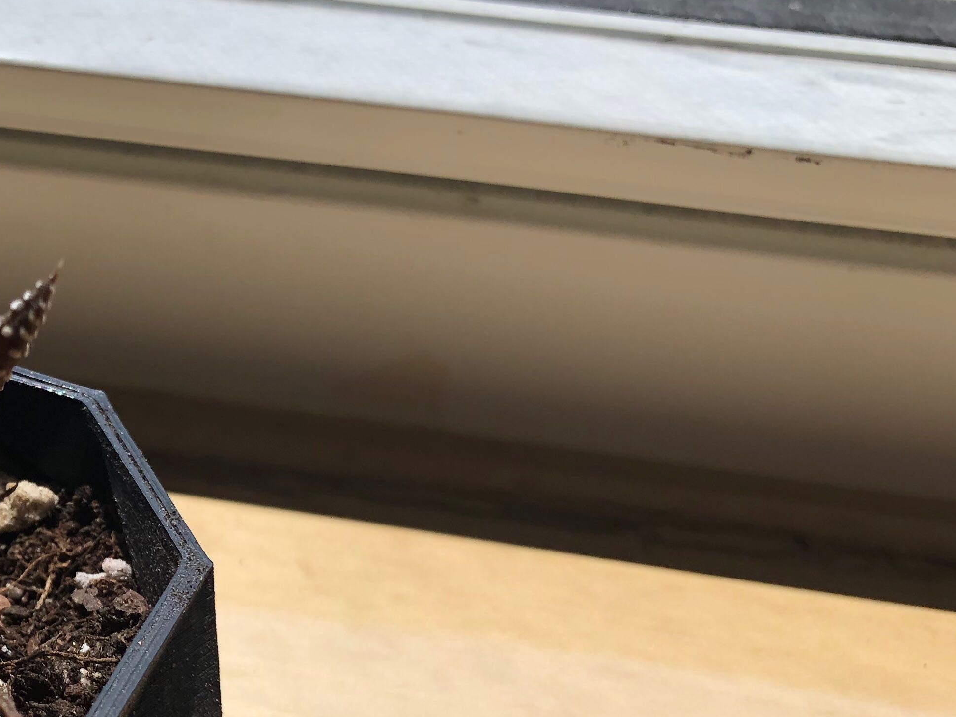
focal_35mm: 58
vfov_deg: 25.0
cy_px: 525
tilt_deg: -41.6
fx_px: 1602
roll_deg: -0.5
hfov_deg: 30.8
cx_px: -7
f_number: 1.8
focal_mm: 3.99
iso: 20
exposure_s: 1/674
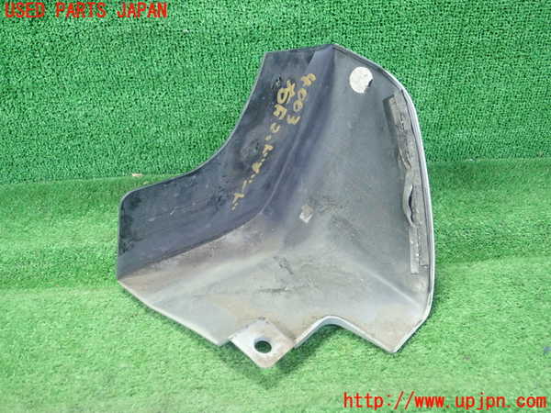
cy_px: 206
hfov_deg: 60.0
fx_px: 478
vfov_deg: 46.8
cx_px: 276
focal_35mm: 30
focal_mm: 5.5
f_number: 2.3
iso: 640
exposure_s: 1/125
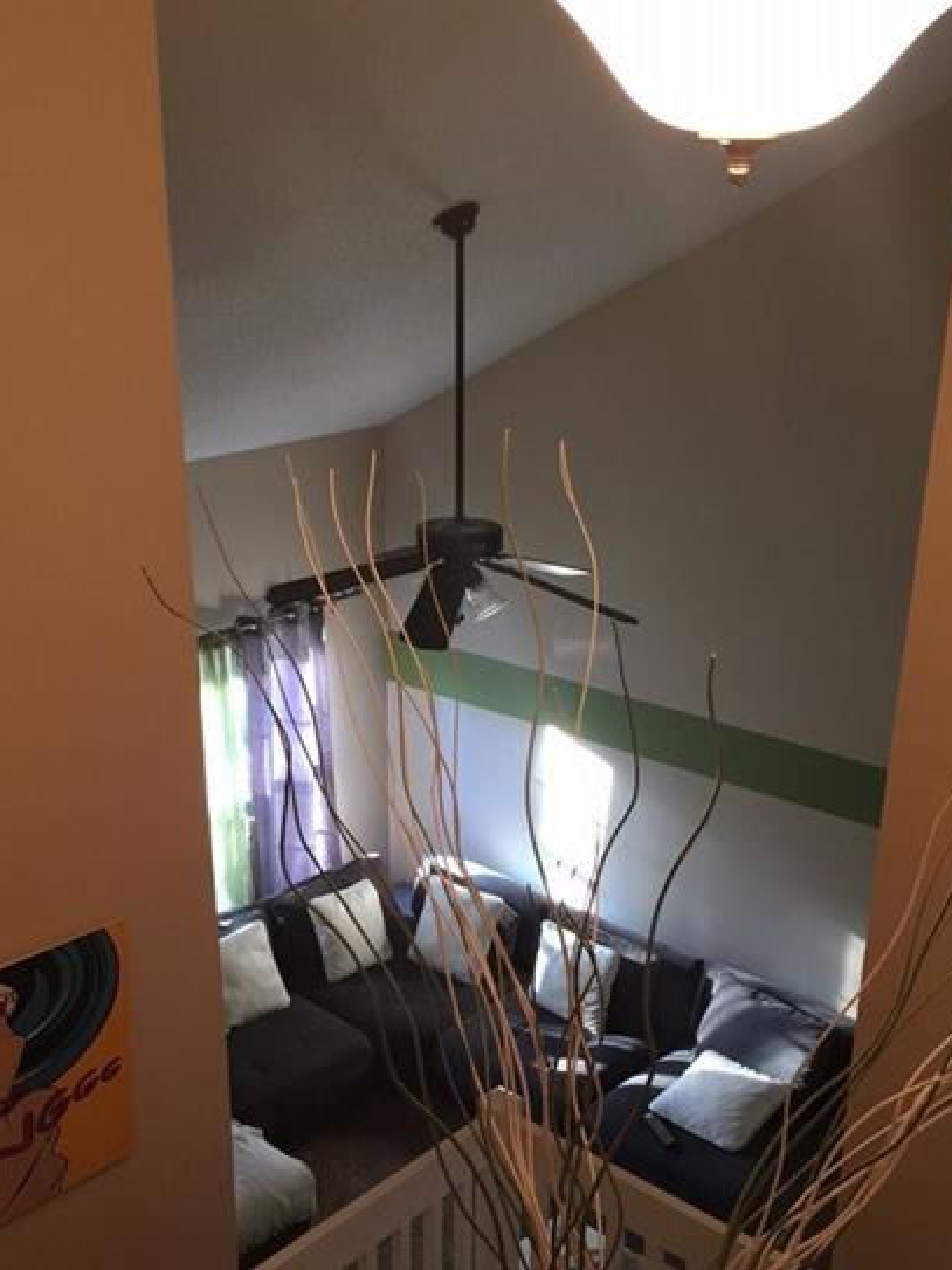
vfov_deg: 45.4
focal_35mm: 41
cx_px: 405
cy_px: 786
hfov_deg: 35.1
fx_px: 1504
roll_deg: +0.7
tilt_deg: -22.1
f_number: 2.2
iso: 40
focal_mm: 4.15
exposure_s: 1/15
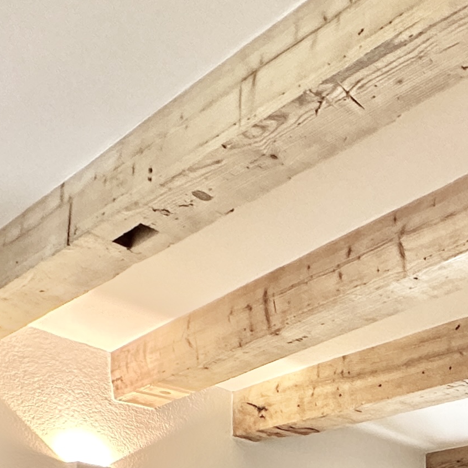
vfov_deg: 22.5
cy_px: 743
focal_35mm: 59
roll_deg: -2.3
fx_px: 902
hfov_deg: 22.6
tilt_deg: -0.8
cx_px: 737
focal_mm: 2.22
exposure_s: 1/50
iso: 200
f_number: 2.2
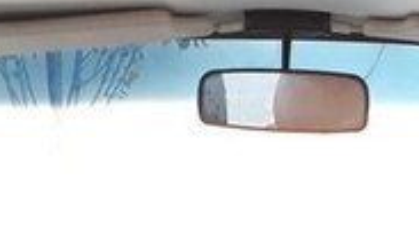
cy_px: 558
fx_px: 1178
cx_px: 229
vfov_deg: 10.1
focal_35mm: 106
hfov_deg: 20.2
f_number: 1.7
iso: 160
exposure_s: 1/25
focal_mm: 3.71
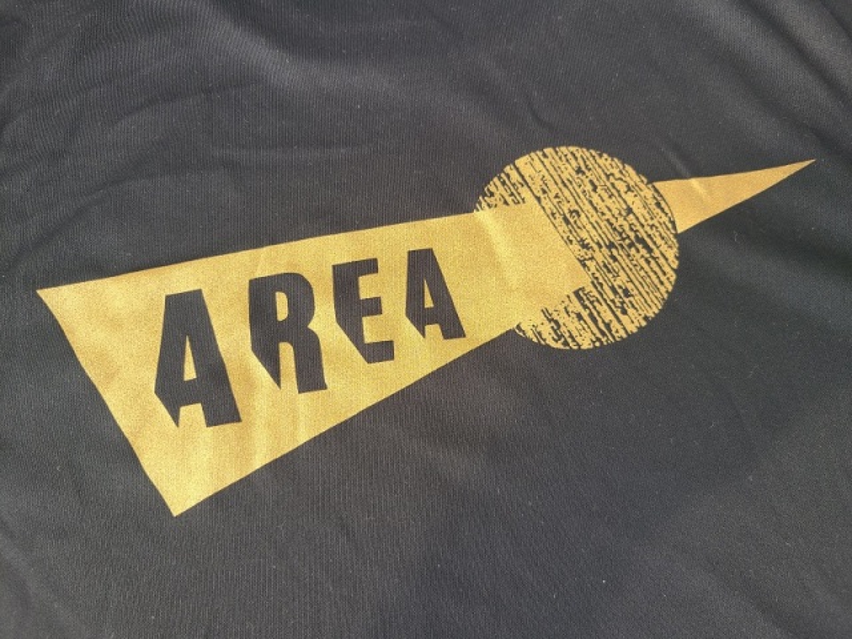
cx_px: 426
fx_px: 640
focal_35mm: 26
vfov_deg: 53.1
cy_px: 320
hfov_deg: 67.3
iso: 40
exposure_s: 1/134
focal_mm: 5.4
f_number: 1.8
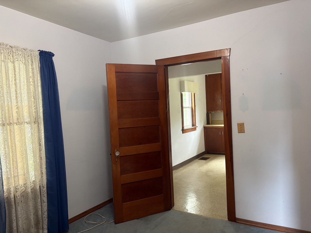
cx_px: 156
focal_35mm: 26
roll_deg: +3.9
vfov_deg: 53.1
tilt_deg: -3.0
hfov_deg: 67.3
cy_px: 116
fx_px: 234
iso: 320
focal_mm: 5.96
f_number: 1.6
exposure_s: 1/60
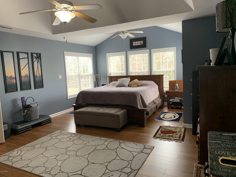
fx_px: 177
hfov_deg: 67.3
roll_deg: +2.5
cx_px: 118
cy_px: 88
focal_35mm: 26
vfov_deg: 53.1
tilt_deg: -5.6
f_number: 1.8
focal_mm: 4.25
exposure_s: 1/60
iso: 64
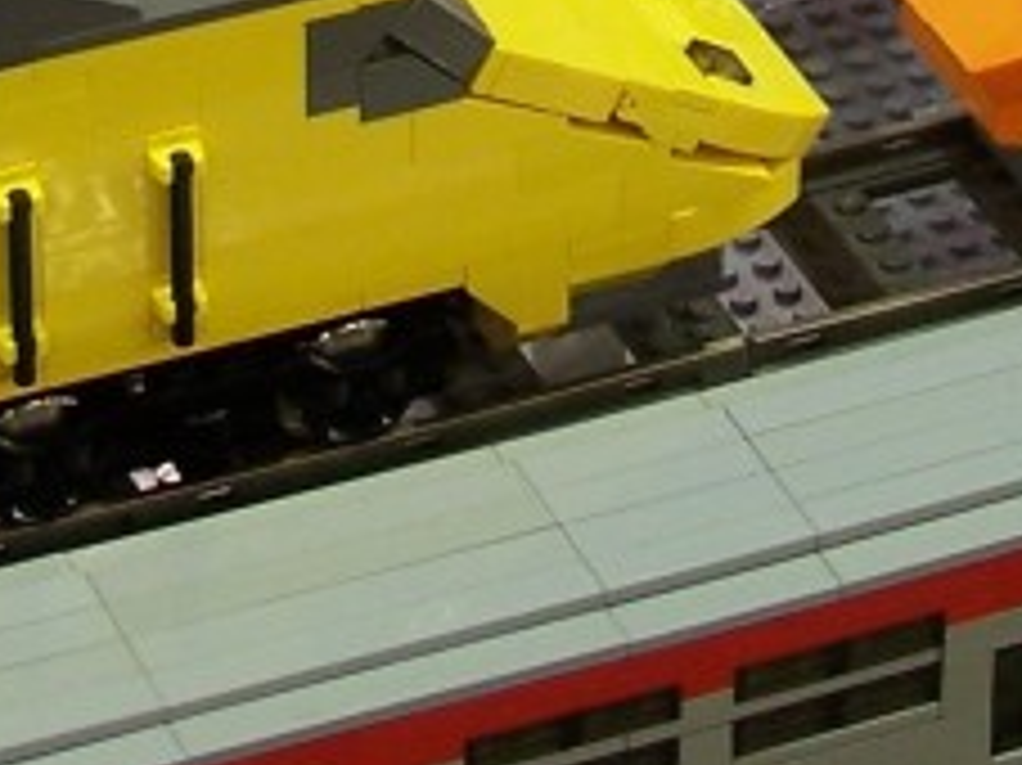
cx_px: 626
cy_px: -922
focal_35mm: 266
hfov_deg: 7.4
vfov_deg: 5.4
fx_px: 7849
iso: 80
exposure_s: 1/2
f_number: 3.1
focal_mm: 9.8
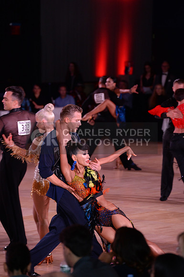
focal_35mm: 200
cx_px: 92
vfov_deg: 10.3
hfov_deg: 6.8
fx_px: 1538
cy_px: 138
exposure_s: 1/250
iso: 2000
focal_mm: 200
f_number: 5
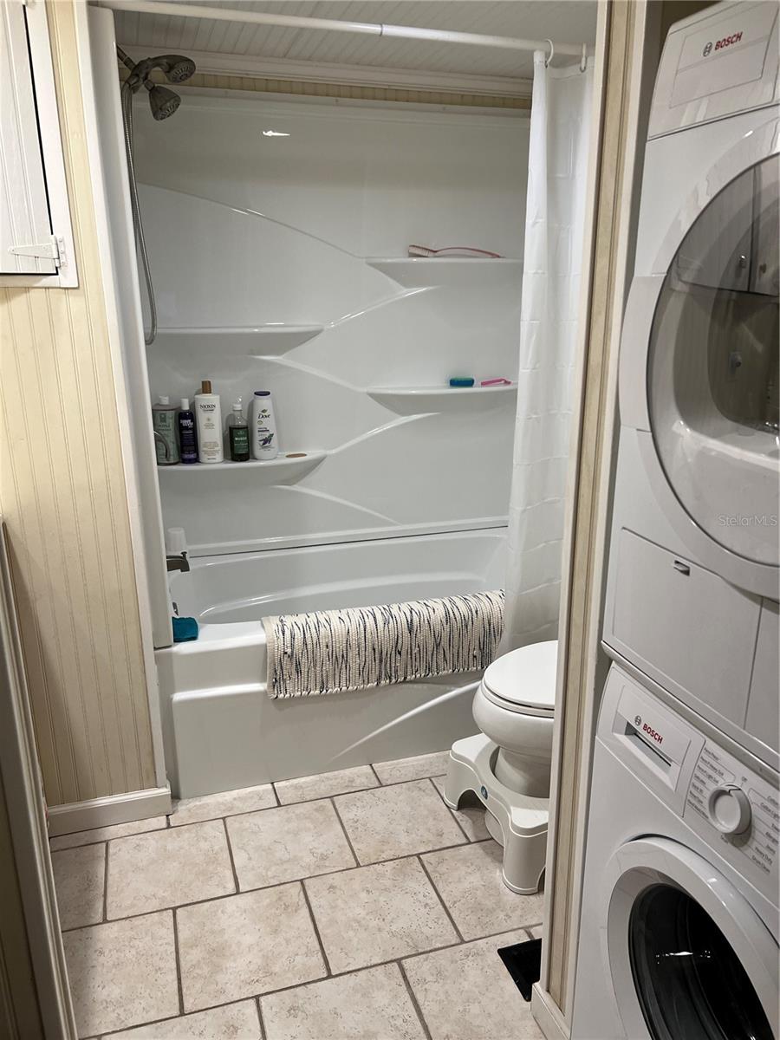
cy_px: 520
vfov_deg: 67.3
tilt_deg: -17.5
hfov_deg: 53.1
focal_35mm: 26
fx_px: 781
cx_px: 390
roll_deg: -2.0
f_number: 1.5
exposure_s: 1/120
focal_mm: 5.7
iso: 125
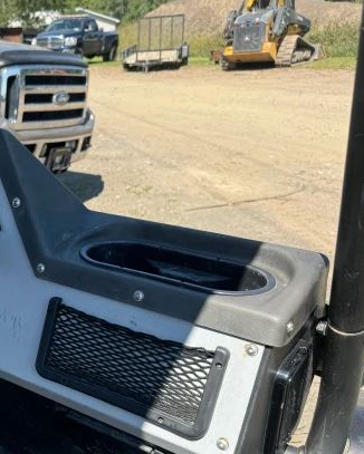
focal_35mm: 46
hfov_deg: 29.1
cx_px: -52
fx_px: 619
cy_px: 307
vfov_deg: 39.8
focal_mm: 6.76
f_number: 1.78
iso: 80
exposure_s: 1/1767
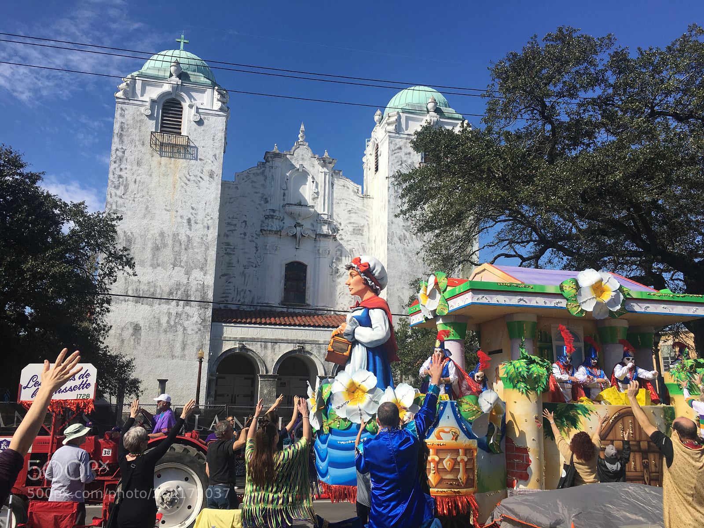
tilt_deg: +11.8
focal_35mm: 29
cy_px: 264
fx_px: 590
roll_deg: -1.7
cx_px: 352
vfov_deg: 48.2
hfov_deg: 61.7
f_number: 2.2
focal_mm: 4.15
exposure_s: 1/2198
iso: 25
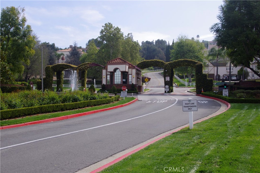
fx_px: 303
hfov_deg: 46.5
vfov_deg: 31.8
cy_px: 86
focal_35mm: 42
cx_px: 130
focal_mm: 28.13
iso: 200
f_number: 11
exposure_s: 1/125
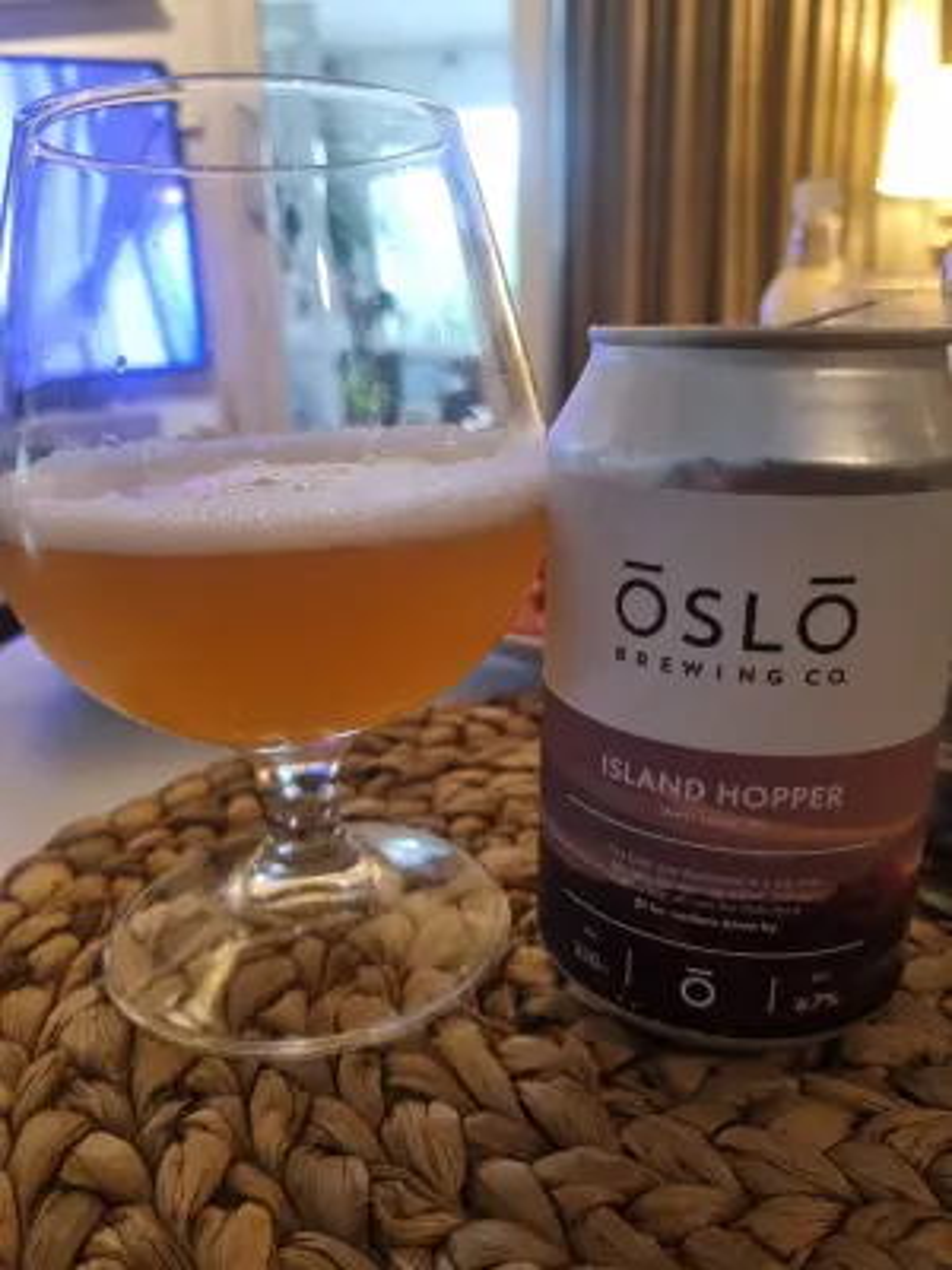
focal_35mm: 26
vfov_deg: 67.3
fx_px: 953
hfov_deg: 53.1
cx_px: 476
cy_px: 635
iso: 640
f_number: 1.8
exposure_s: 1/50
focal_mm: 5.4
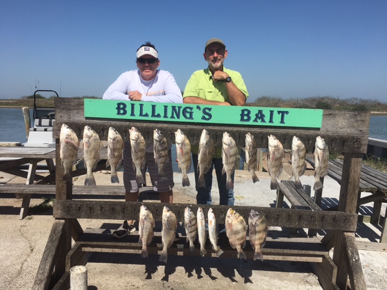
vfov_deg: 48.2
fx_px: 324
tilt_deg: -6.5
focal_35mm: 29
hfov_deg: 61.7
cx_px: 194
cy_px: 145
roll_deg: +0.1
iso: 25
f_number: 2.2
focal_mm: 4.15
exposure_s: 1/2653
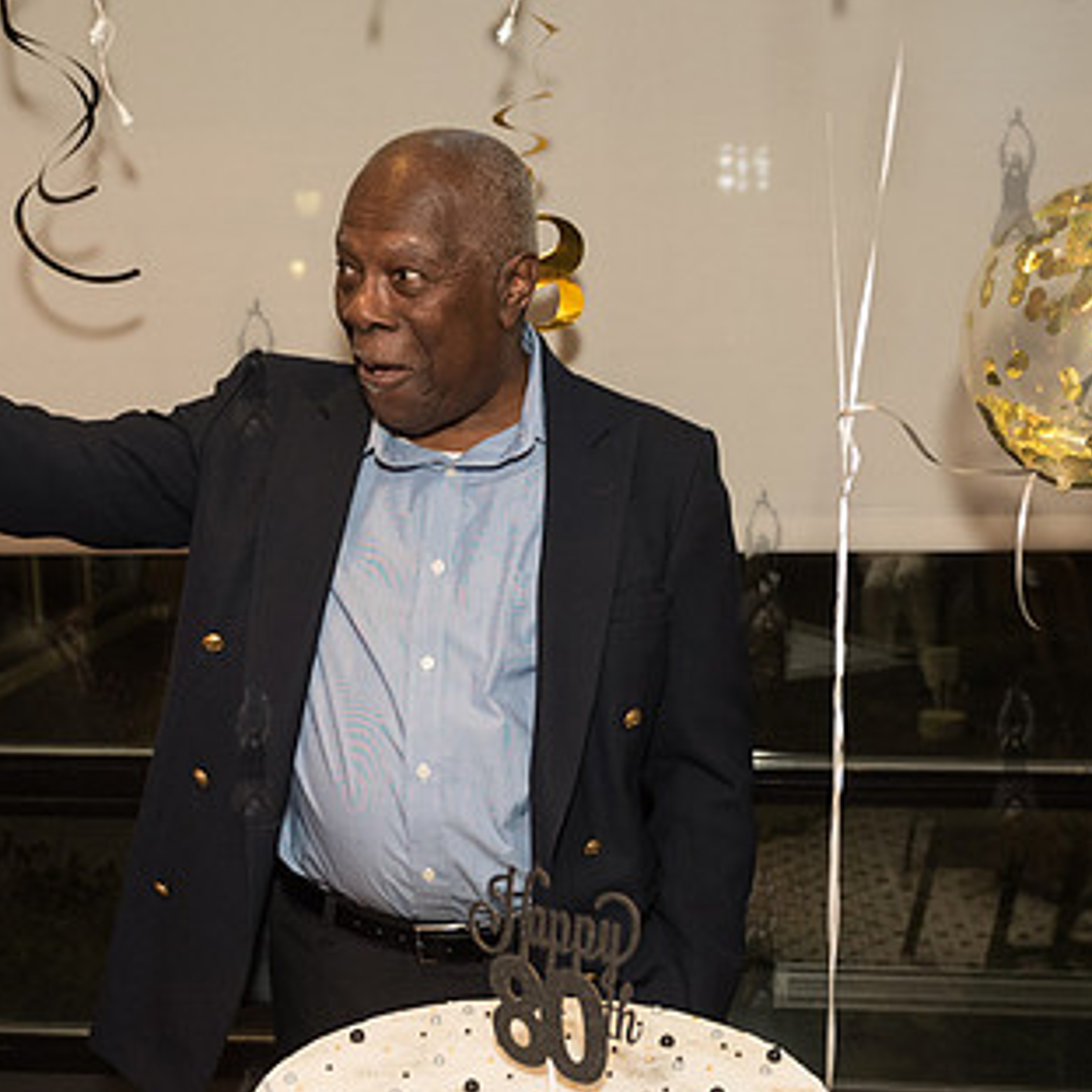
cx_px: 505
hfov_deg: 34.7
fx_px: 1749
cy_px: 695
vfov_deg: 34.5
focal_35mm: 49
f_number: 3.5
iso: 1250
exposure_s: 1/320
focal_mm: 24
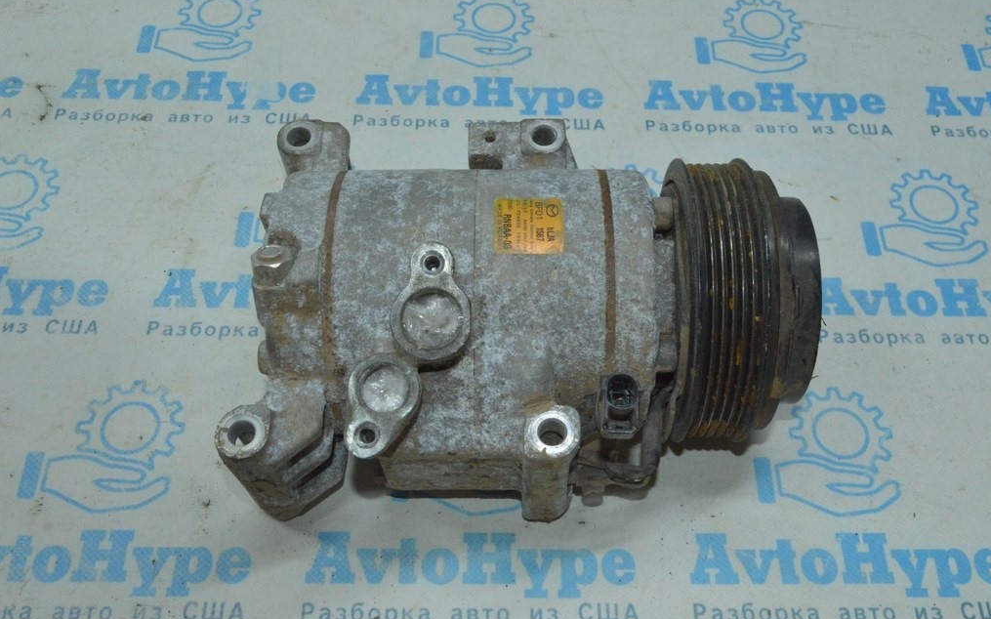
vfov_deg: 34.4
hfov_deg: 52.8
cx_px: 499
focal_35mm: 37
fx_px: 999
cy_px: 322
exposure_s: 1/80
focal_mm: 24
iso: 2500
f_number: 16
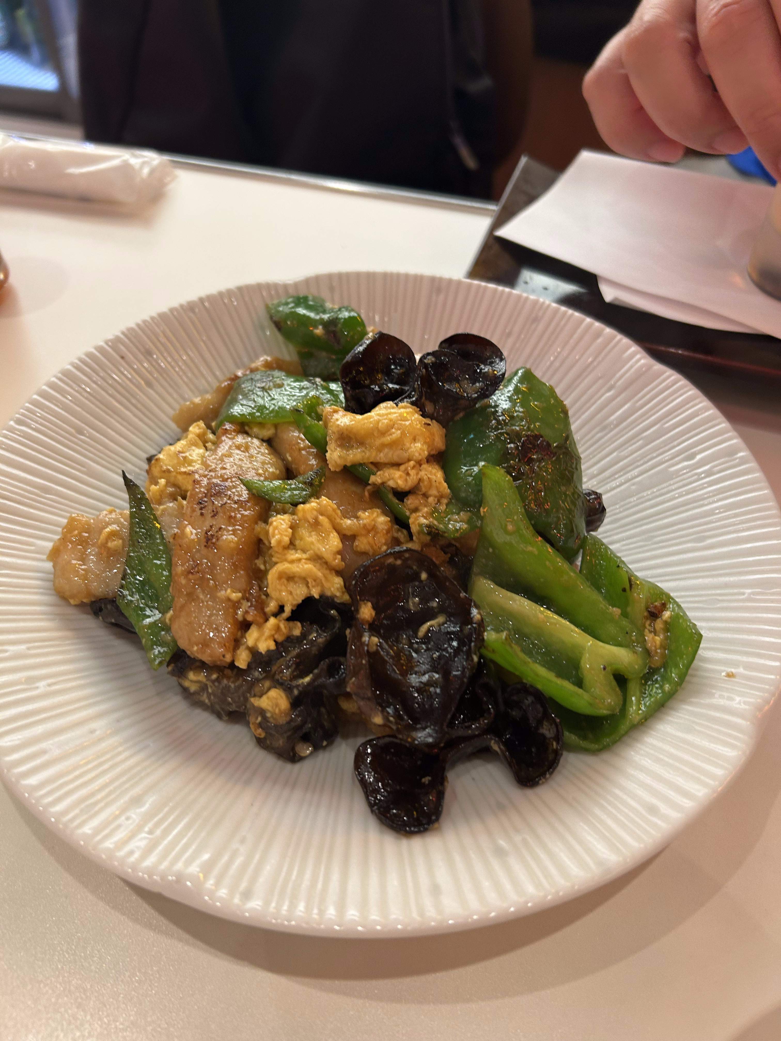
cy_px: 520
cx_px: 390
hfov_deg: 53.1
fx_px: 782
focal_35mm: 26
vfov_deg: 67.3
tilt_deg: -49.3
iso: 100
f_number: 1.5
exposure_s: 1/50
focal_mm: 5.7
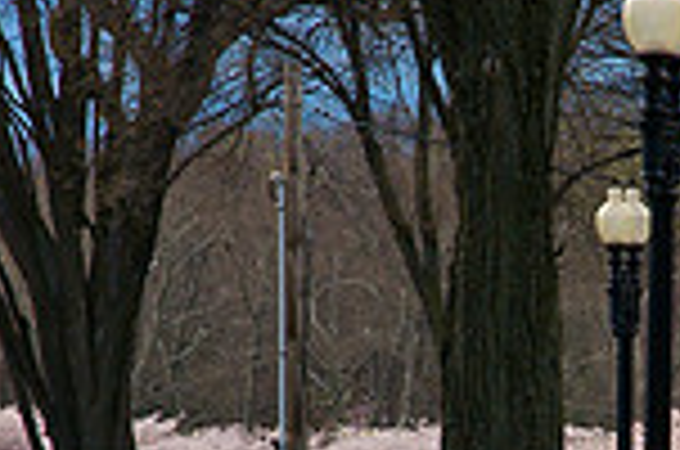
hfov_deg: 4.2
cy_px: 436
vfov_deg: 2.8
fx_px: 9235
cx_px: 639
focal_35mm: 490
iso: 400
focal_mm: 85
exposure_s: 1/350
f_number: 9.5
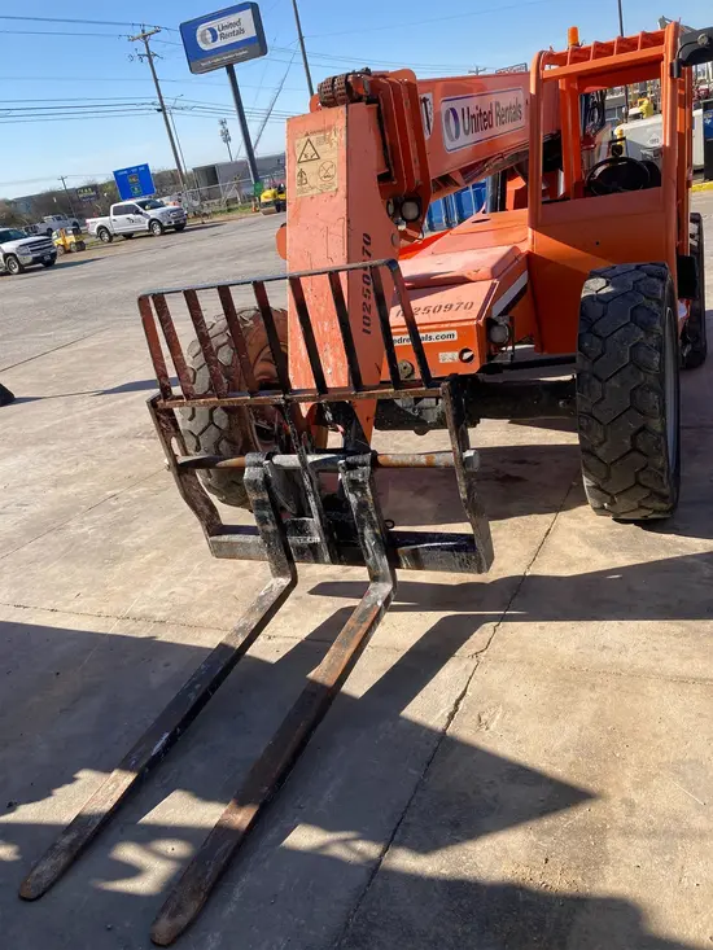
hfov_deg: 49.8
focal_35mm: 28
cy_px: 475
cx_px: 356
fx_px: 769
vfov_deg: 63.4
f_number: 1.8
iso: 20
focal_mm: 3.99
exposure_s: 1/1156
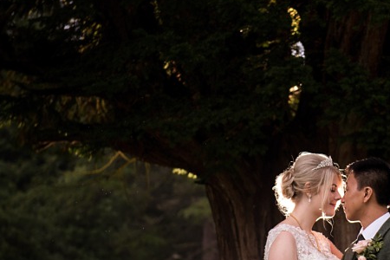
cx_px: 339
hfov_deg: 14.1
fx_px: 1560
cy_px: 89
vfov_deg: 9.5
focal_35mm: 144
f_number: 3.5
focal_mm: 70
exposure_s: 1/125
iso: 800
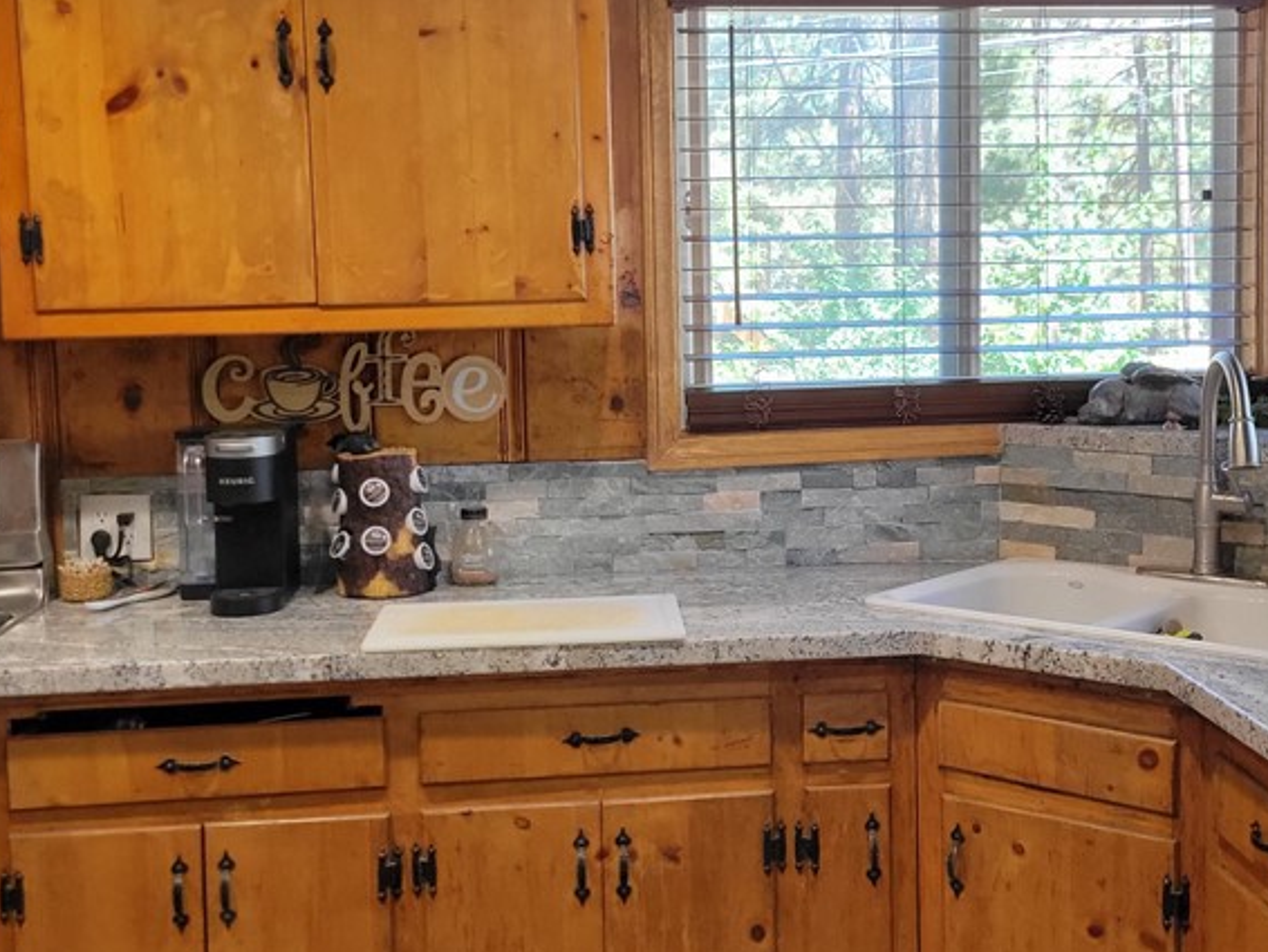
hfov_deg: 40.1
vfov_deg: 30.9
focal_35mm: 47
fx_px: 1722
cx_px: 795
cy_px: 408
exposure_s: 1/120
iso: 250
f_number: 1.8
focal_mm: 5.4
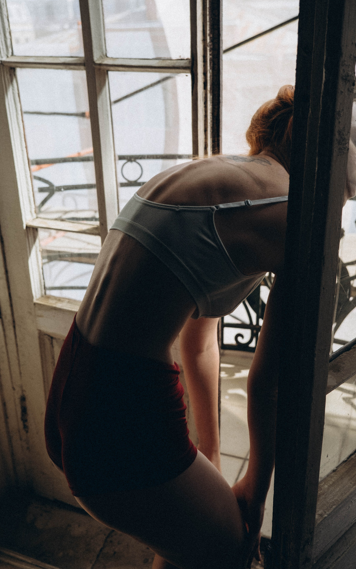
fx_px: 528
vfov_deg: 56.7
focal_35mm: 34
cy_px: 286
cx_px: 182
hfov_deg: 37.3
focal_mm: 22.3
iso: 320
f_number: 4
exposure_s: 1/250
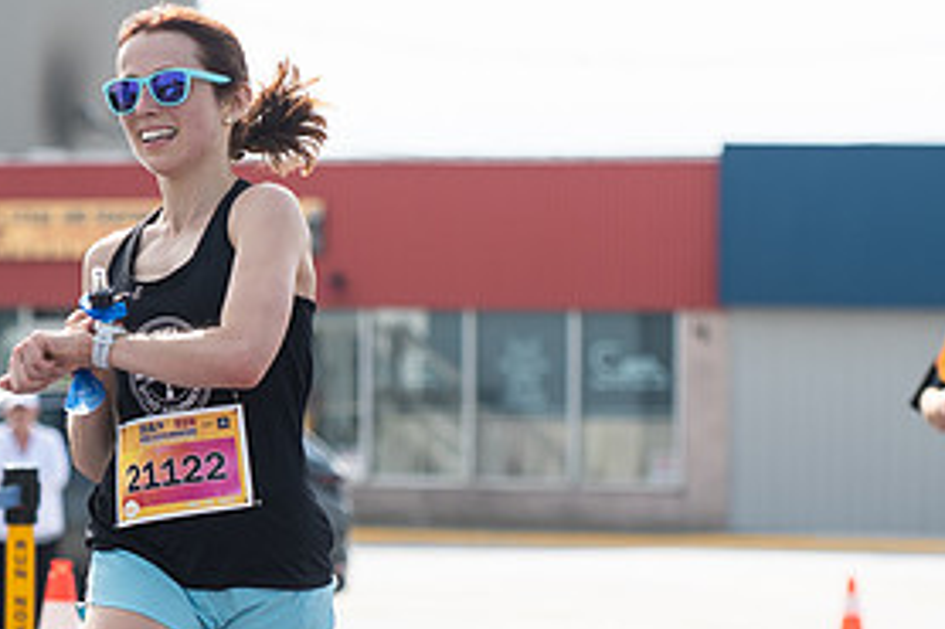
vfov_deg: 4.2
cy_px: 377
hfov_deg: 6.3
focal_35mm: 329
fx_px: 8631
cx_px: 109
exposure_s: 1/1600
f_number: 4.5
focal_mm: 105
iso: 250
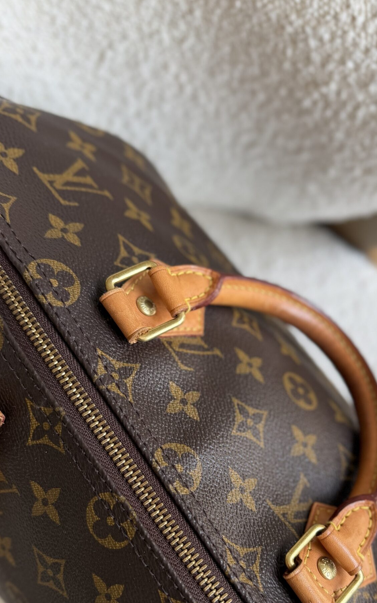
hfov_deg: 35.2
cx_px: 230
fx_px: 592
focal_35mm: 36
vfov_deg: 52.8
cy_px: 411
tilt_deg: -83.7
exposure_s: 1/197
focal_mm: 6.76
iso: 64
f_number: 1.78
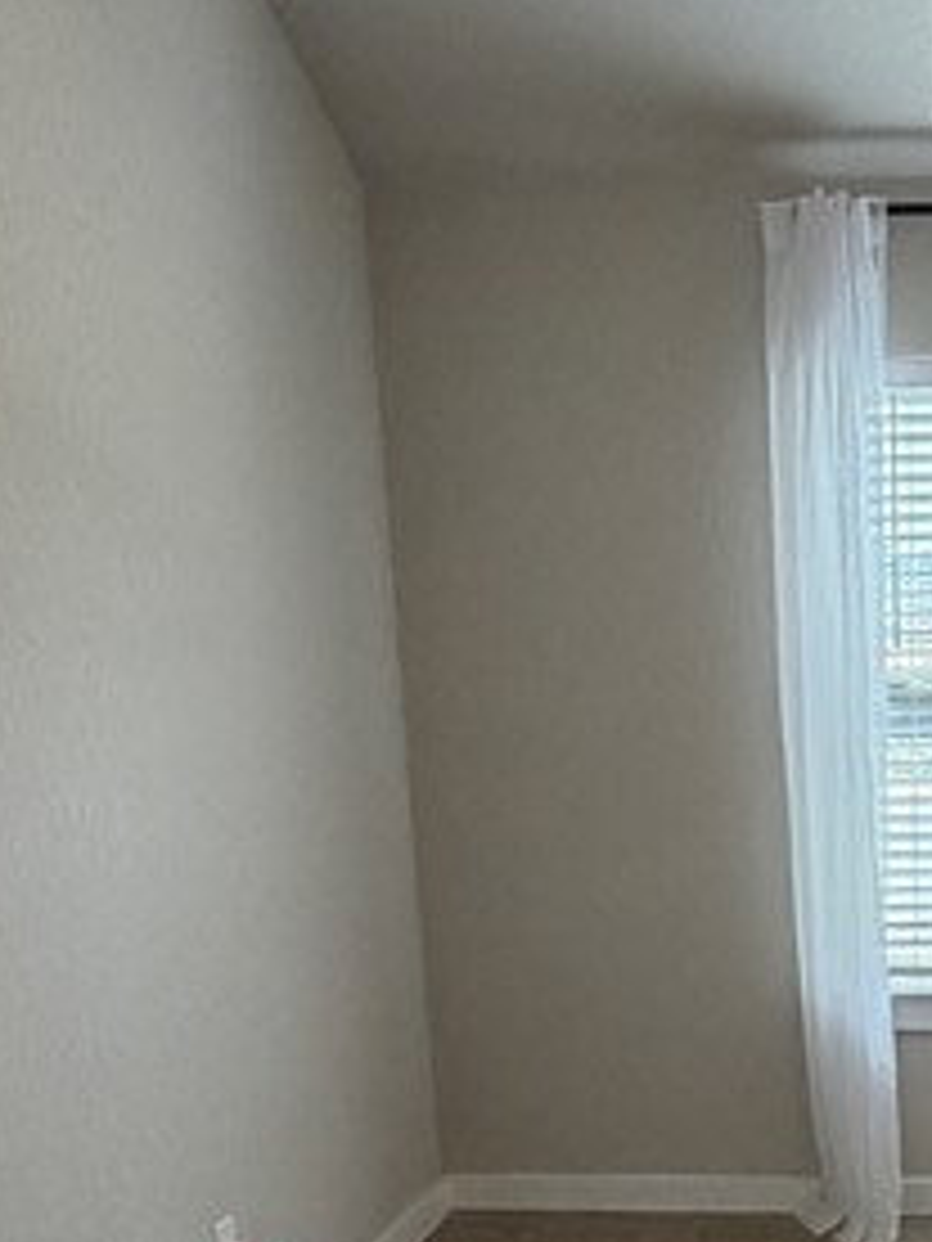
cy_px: 1058
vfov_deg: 35.2
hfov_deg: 26.2
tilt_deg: -14.1
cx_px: 982
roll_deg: +1.2
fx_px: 1867
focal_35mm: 52
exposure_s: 1/60
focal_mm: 2.22
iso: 250
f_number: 2.2
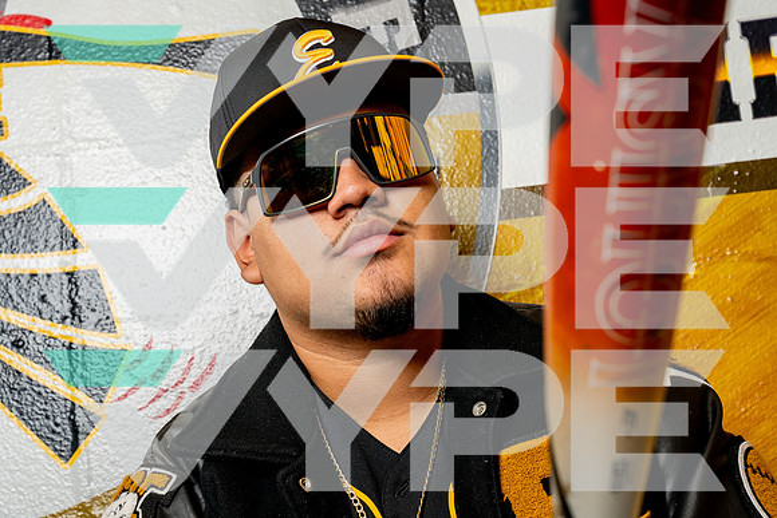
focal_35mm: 67
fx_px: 1446
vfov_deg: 20.3
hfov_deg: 30.1
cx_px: 388
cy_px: 259
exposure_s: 1/200
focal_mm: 67
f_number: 8
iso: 400
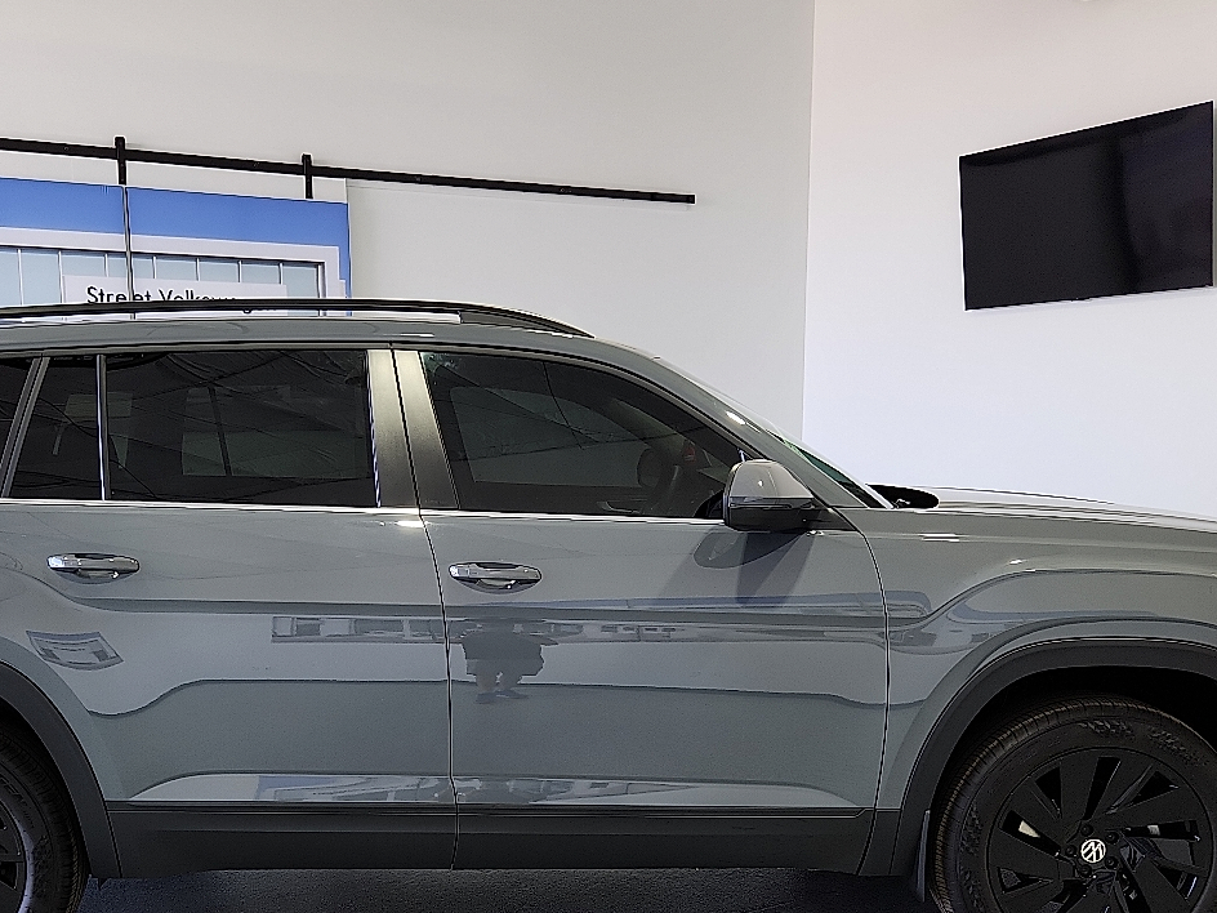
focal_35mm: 39
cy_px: 656
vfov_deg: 36.2
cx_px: 465
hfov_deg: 47.5
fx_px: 1371
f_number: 1.8
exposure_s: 1/59.2
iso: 65
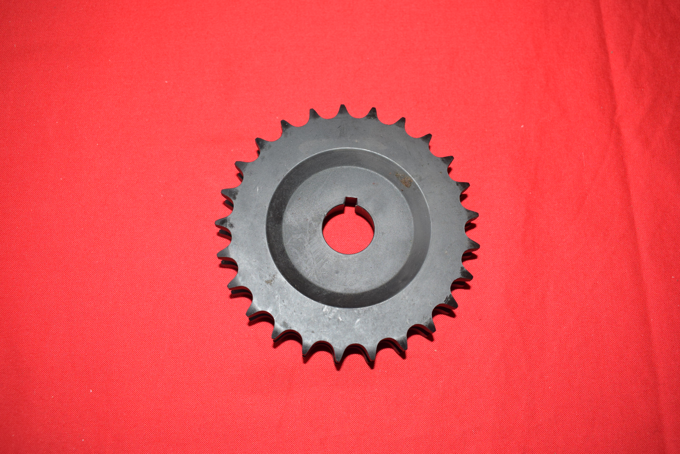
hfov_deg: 53.1
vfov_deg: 36.9
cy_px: 227
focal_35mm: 36
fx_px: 680
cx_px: 340
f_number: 5.6
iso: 800
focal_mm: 24
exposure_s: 1/160
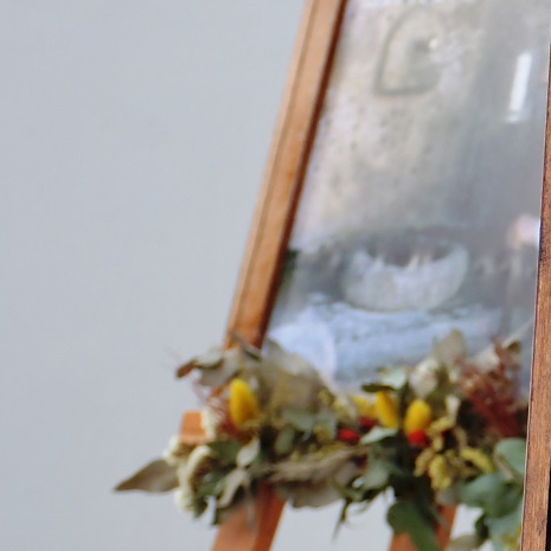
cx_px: 1059
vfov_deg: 6.6
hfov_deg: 6.5
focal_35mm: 263
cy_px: 640
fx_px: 4736
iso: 1000
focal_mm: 48
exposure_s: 1/500
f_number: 4.5
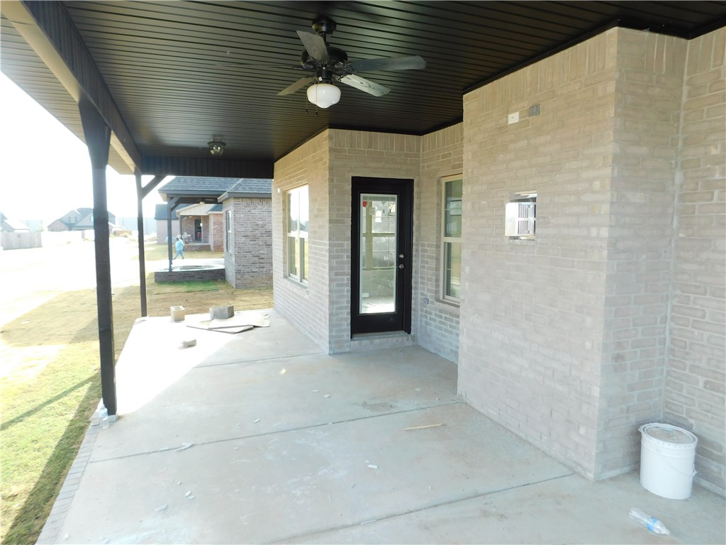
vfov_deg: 58.9
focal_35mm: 23
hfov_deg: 73.9
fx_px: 482
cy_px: 272
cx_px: 363
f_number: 3
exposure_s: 1/200
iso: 125
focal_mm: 4
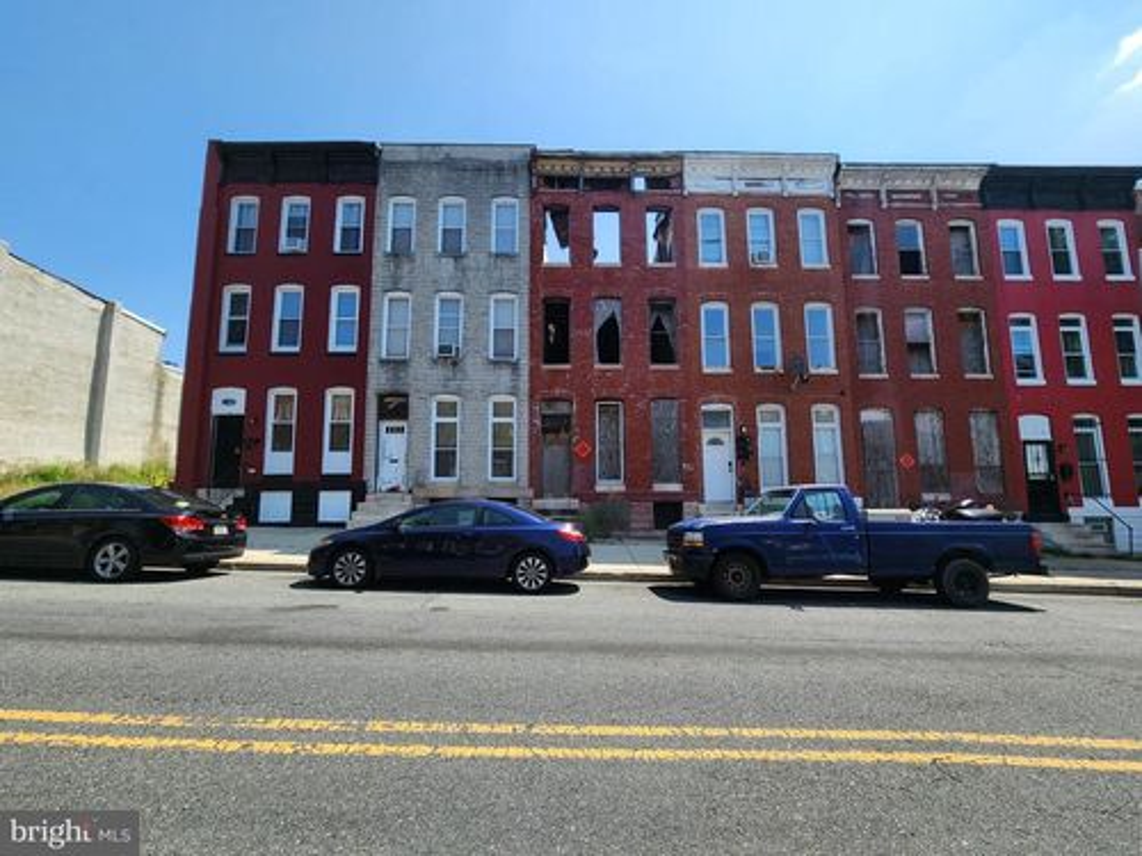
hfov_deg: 106.2
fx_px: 429
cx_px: 571
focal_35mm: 13
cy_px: 428
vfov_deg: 89.9
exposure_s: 1/1525
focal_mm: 2.2
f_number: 2.2
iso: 50
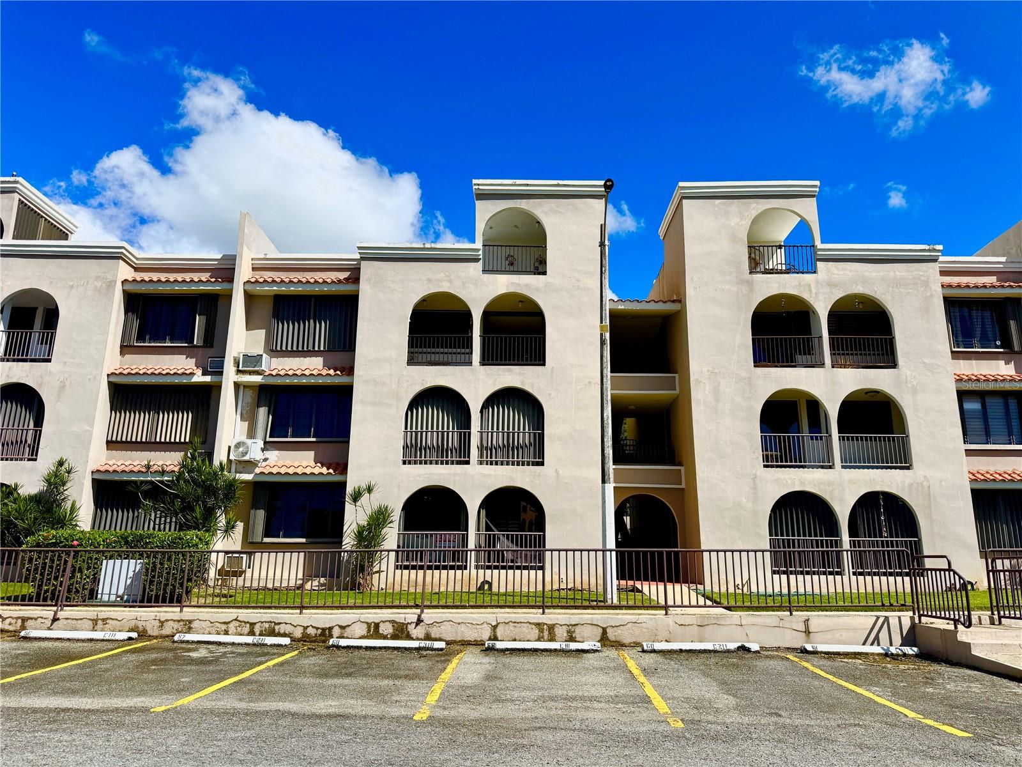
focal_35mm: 24
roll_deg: -0.7
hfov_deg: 71.6
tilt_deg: +13.7
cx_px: 511
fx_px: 709
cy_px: 384
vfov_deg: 56.8
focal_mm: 6.76
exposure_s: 1/6410
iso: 80
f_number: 1.78
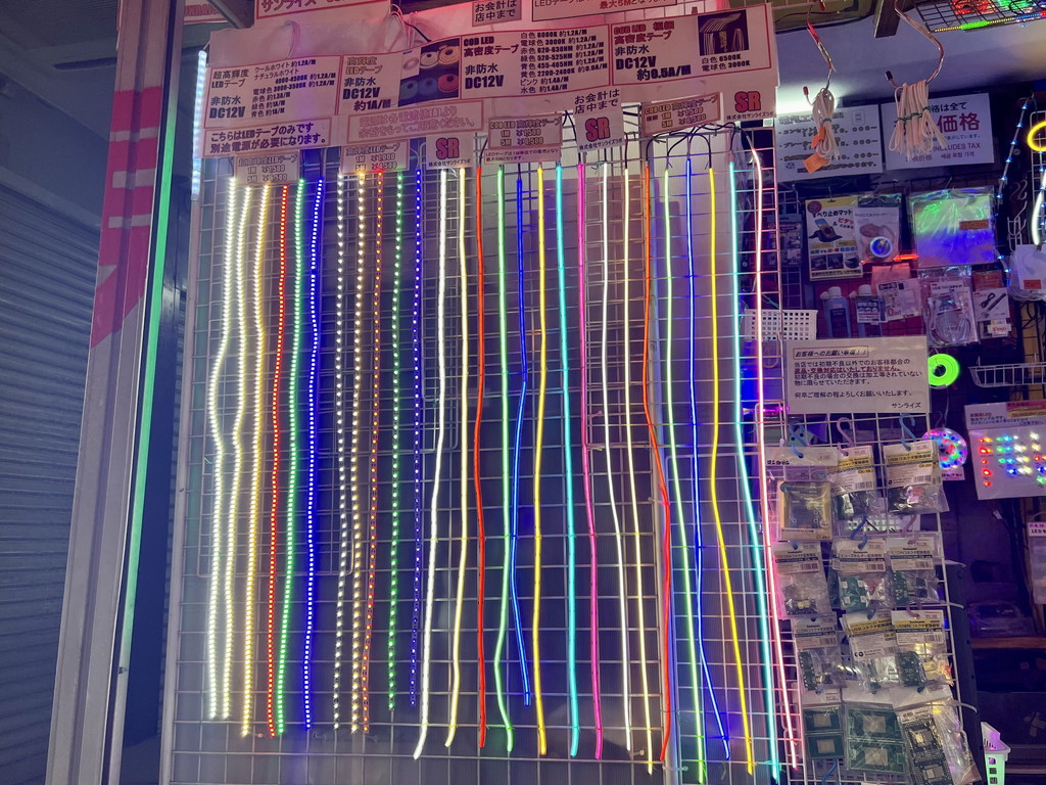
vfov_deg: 53.1
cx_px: 523
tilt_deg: +11.8
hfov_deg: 67.3
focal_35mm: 26
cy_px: 392
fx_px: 786
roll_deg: +0.3
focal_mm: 5.7
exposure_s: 1/381
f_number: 1.5
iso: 50
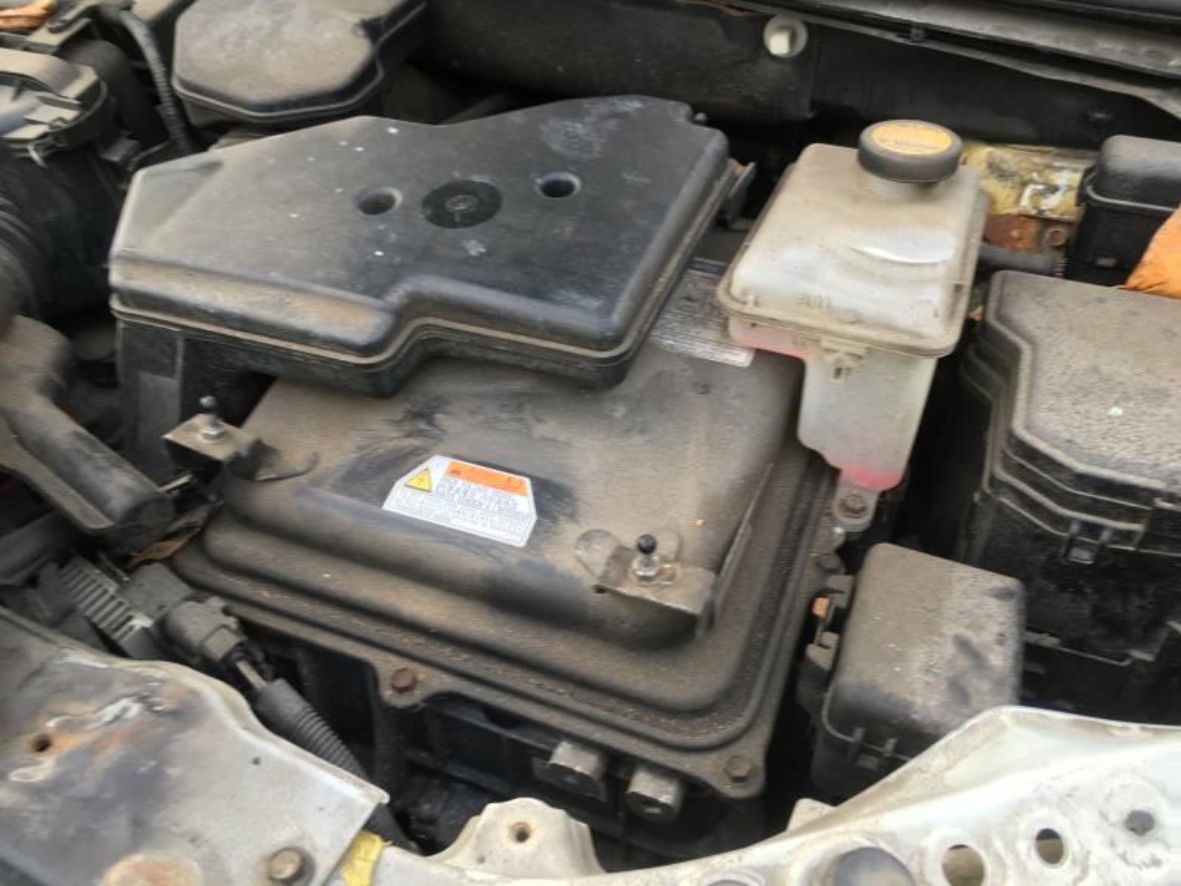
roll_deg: +2.1
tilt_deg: -39.9
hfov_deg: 61.7
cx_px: 590
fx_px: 989
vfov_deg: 48.2
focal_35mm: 29
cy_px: 443
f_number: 2.2
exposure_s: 1/60
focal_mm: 4.15
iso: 32
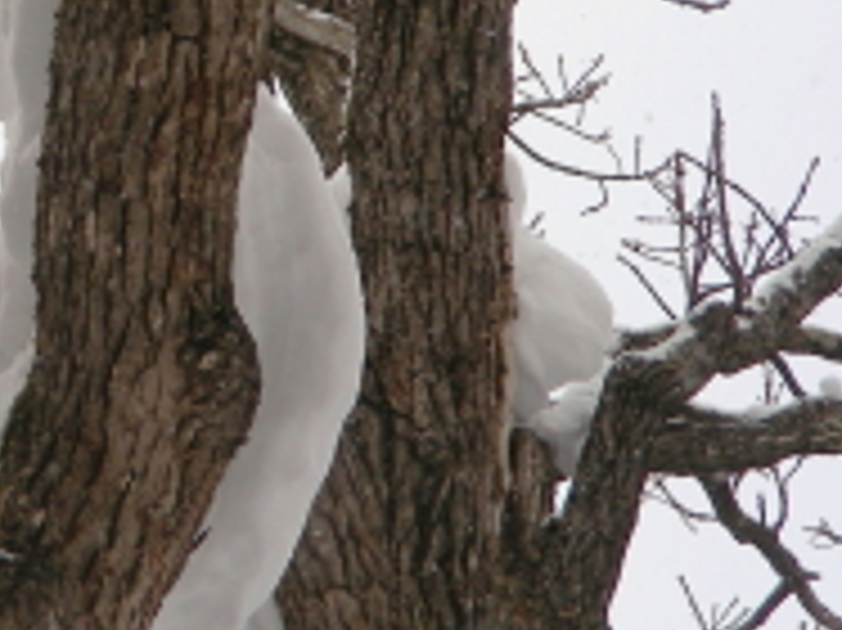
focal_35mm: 414
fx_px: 10064
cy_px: 164
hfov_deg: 4.8
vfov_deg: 3.6
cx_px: -104
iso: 50
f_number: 3.5
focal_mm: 28.7
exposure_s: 1/192
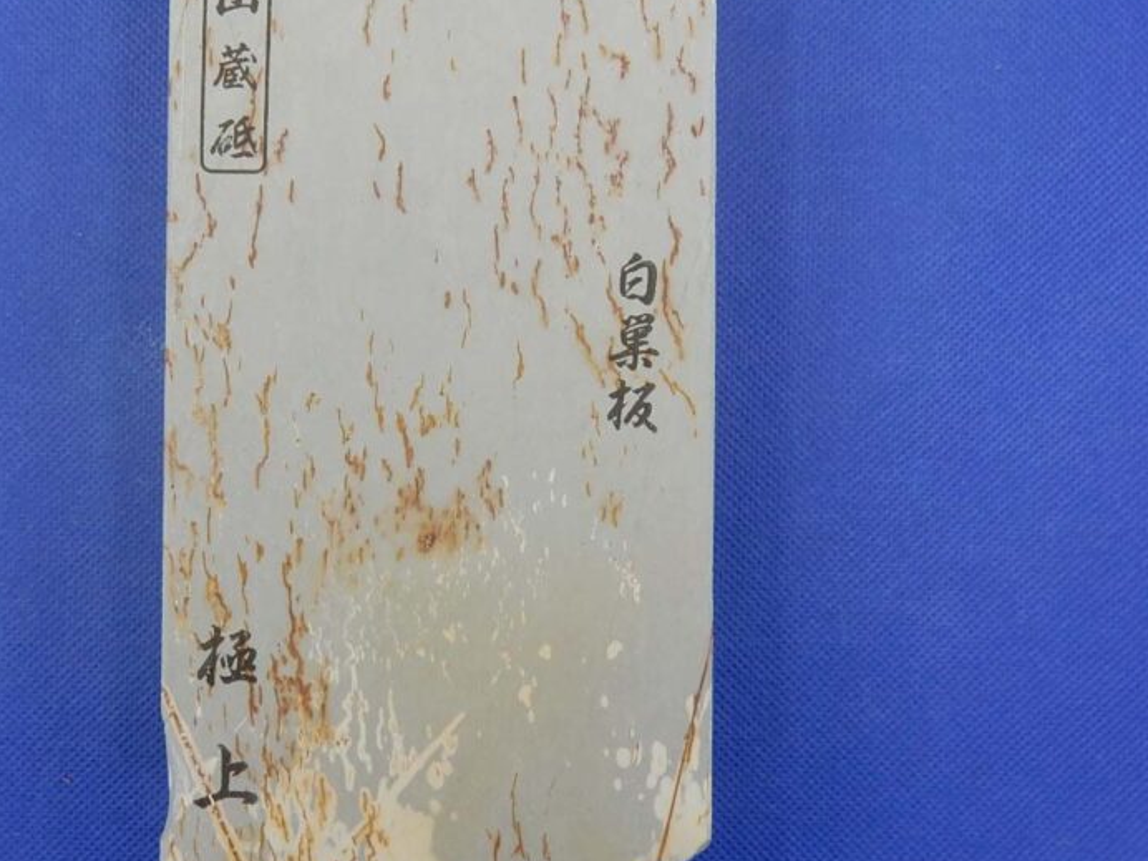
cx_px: 445
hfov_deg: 49.7
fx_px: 1227
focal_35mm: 37
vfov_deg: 38.4
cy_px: 322
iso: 125
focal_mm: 4.5
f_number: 3.7
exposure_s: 1/100
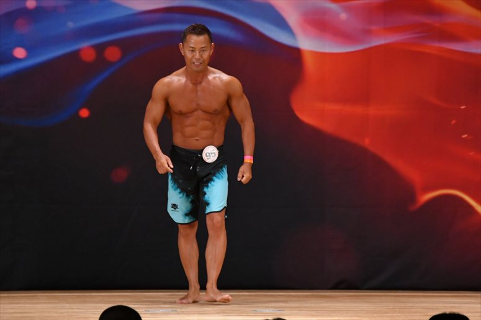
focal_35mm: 300
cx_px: 240
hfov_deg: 6.9
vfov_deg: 4.6
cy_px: 160
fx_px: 4006
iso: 3200
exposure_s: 1/400
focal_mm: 200
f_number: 5.6
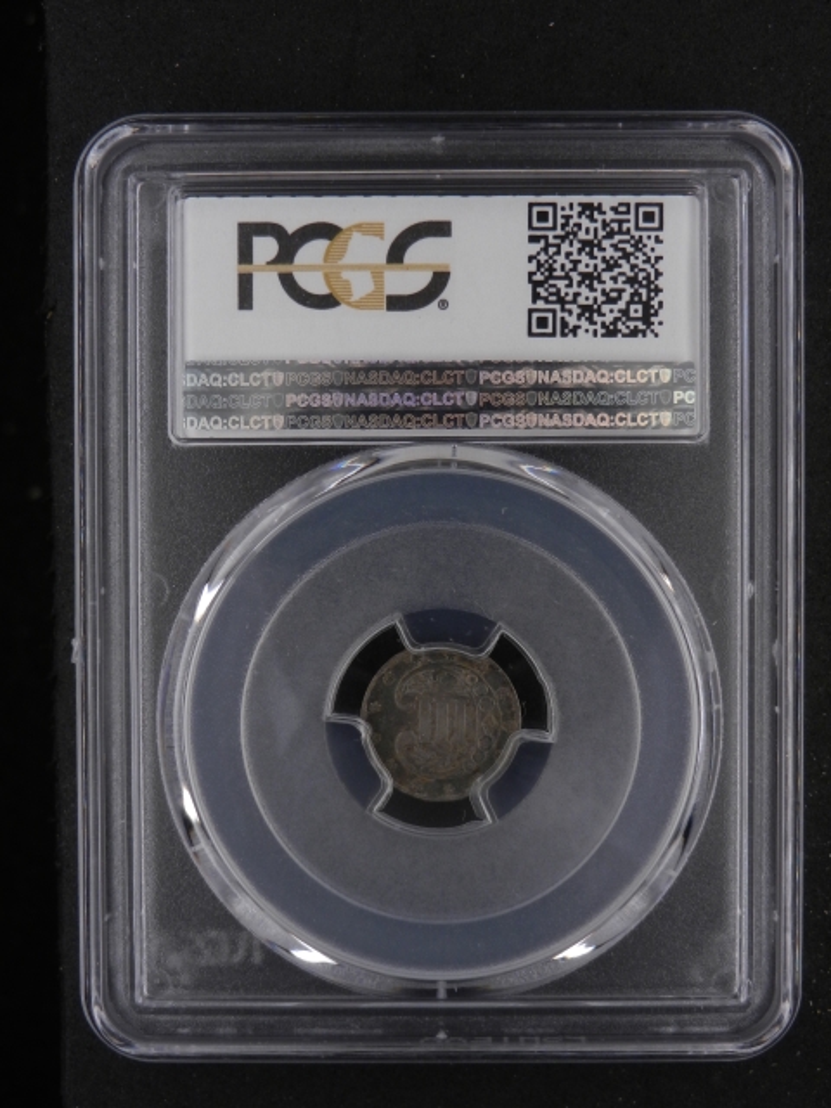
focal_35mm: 45
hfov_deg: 32.2
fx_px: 1440
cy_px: 554
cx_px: 416
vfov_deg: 42.1
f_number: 4.2
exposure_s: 1/30
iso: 160
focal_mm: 8.2
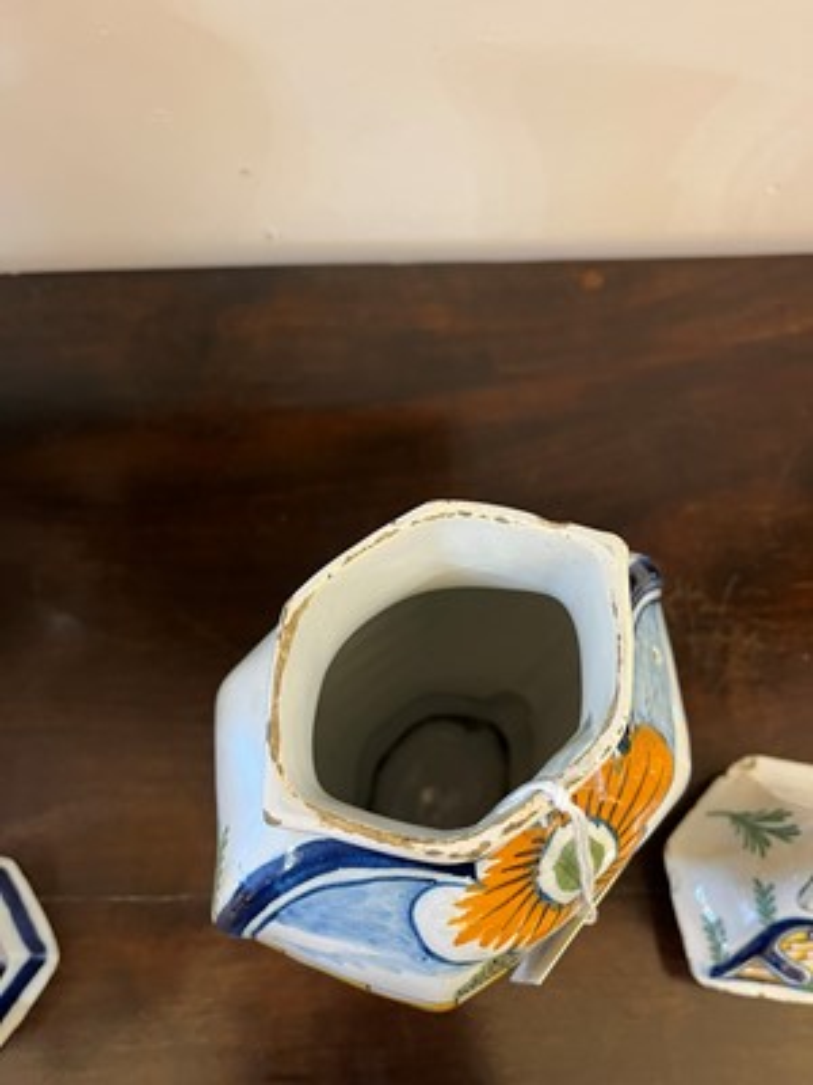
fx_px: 814
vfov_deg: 67.3
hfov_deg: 53.1
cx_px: 406
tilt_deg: -66.1
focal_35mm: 26
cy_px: 542
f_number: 1.6
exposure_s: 1/50
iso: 320
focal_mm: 5.1
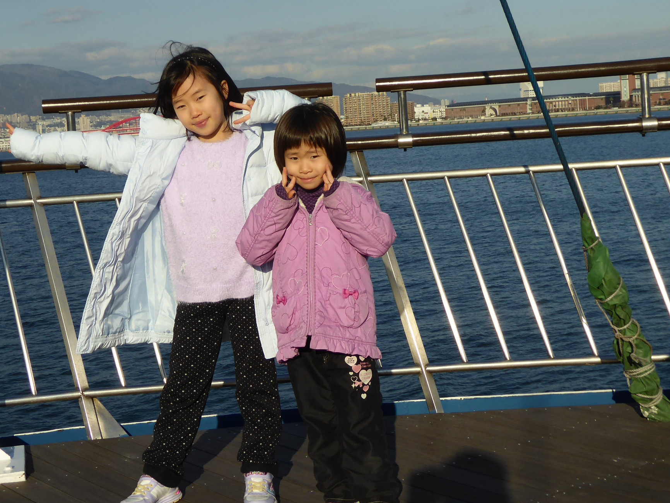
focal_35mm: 68
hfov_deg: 28.4
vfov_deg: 21.6
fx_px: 1316
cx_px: 248
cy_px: 226
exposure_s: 1/1300
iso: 100
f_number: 3.9
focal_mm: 7.8
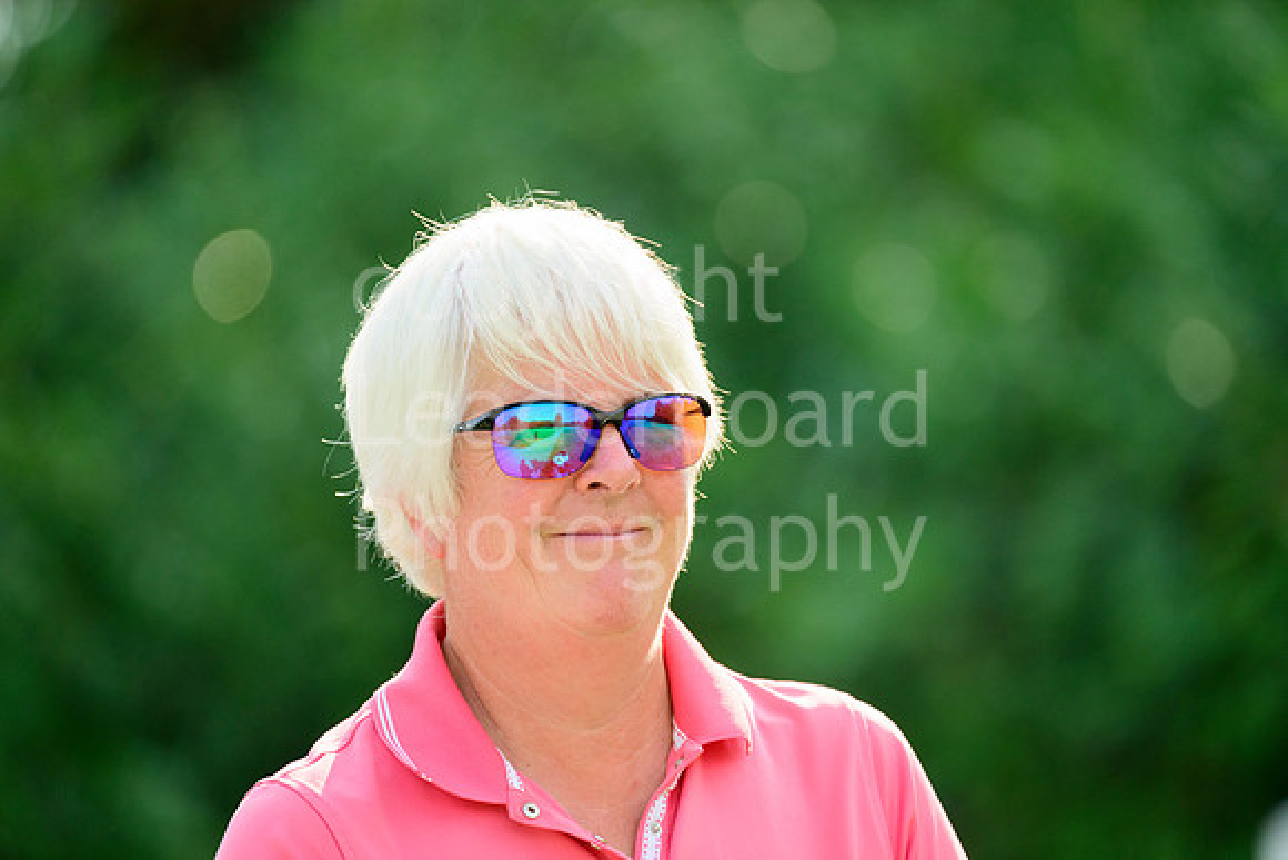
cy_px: 430
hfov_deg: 5.2
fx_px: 14314
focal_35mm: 400
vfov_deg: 3.4
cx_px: 644
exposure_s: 1/1600
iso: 1000
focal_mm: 400
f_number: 5.6
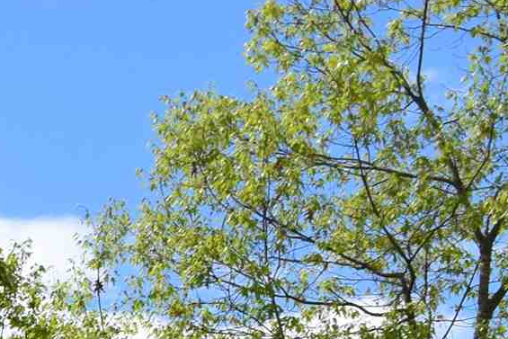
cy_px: 901
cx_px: -828
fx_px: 2301
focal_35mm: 163
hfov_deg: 10.4
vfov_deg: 7.7
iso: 400
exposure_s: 1/500
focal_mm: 20
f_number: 11
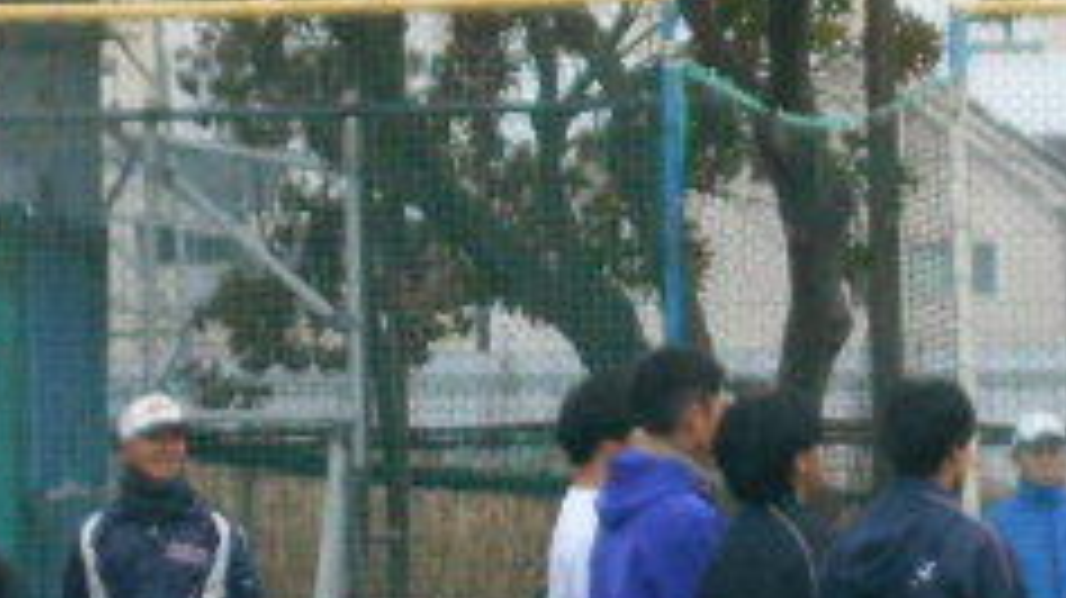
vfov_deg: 3.2
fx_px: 10792
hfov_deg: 5.6
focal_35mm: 382
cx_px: 1376
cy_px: 625
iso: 720
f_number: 6.5
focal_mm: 23
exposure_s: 1/250
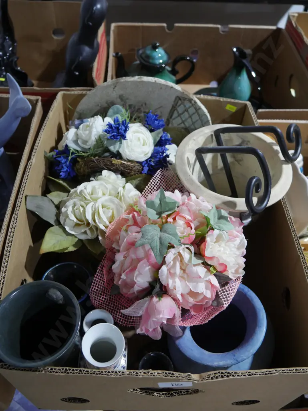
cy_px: 206
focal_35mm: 30
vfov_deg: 59.9
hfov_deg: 46.8
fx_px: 356
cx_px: 154
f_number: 3.6
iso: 800
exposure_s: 1/60
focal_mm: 15
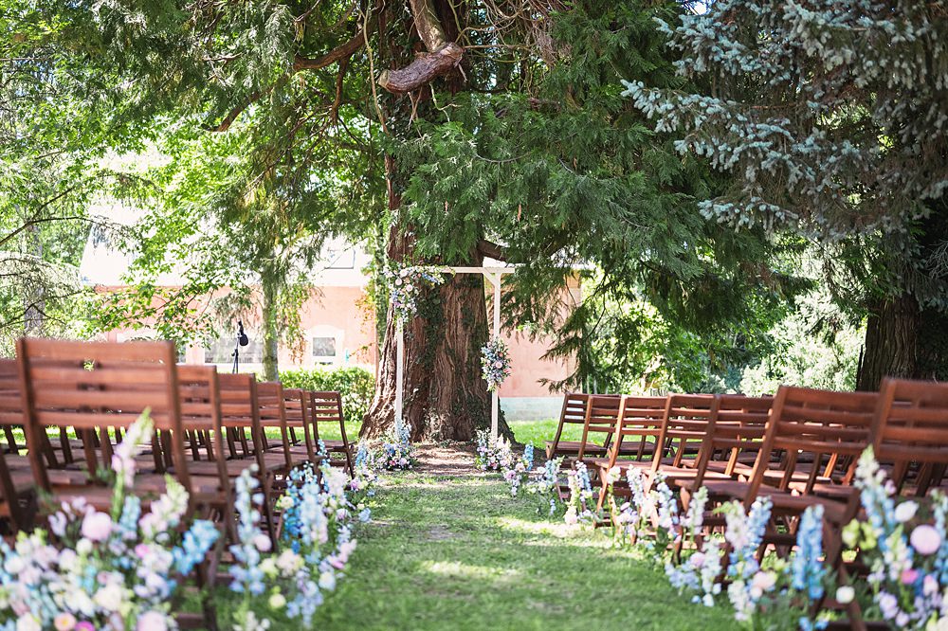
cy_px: 316
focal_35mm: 50
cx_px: 474
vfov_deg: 27.0
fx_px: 1316
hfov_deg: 39.6
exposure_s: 1/3200
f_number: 1.8
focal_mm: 50
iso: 2500
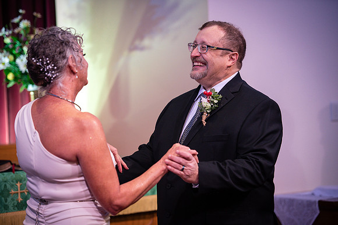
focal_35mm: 122
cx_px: 169
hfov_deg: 16.8
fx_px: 1146
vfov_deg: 11.2
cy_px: 112
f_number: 2.8
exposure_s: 1/200
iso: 800
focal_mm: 122
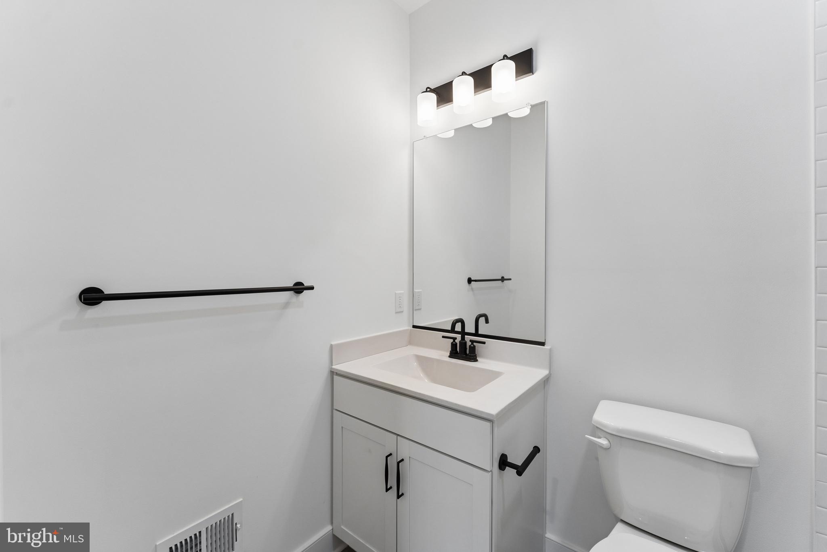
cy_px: 276
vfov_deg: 81.3
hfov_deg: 104.2
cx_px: 414
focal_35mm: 14
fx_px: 322
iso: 500
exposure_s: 1/100
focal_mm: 14
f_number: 6.3
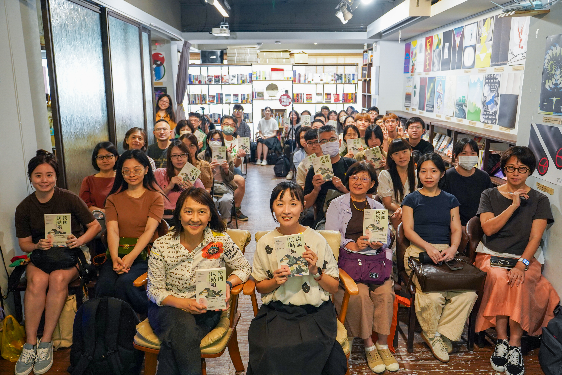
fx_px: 468
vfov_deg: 43.6
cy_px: 188
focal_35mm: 30
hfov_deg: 61.9
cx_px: 281
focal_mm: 30
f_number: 4
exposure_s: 1/40
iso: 1600
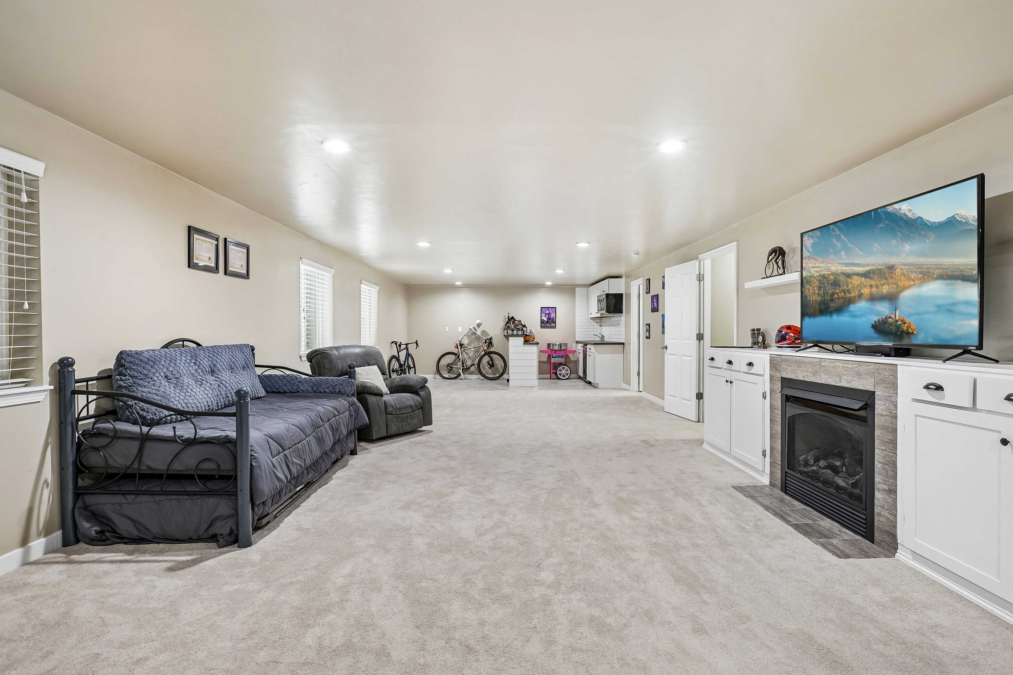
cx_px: 506
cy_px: 338
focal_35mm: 18
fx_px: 506
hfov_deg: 90.0
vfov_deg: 67.4
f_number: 8
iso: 400
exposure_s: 1/8
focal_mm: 18
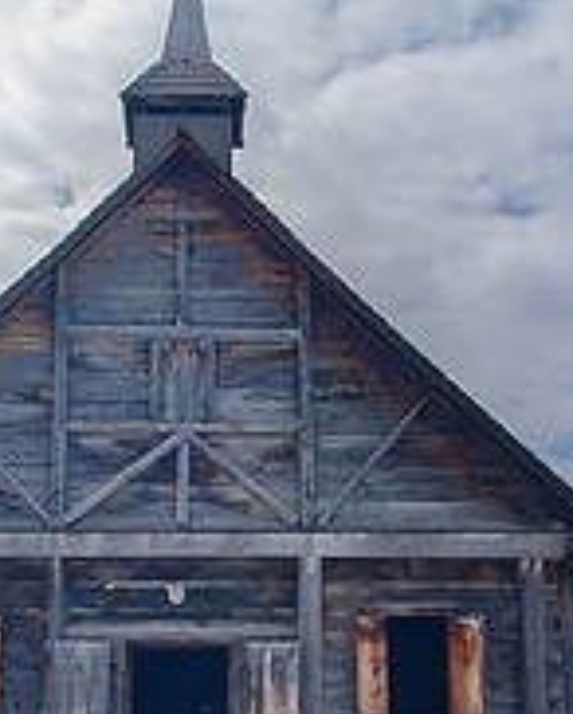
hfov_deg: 23.5
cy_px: 424
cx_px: 206
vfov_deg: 29.0
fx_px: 1376
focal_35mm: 65
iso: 100
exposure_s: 1/60
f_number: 16
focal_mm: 28
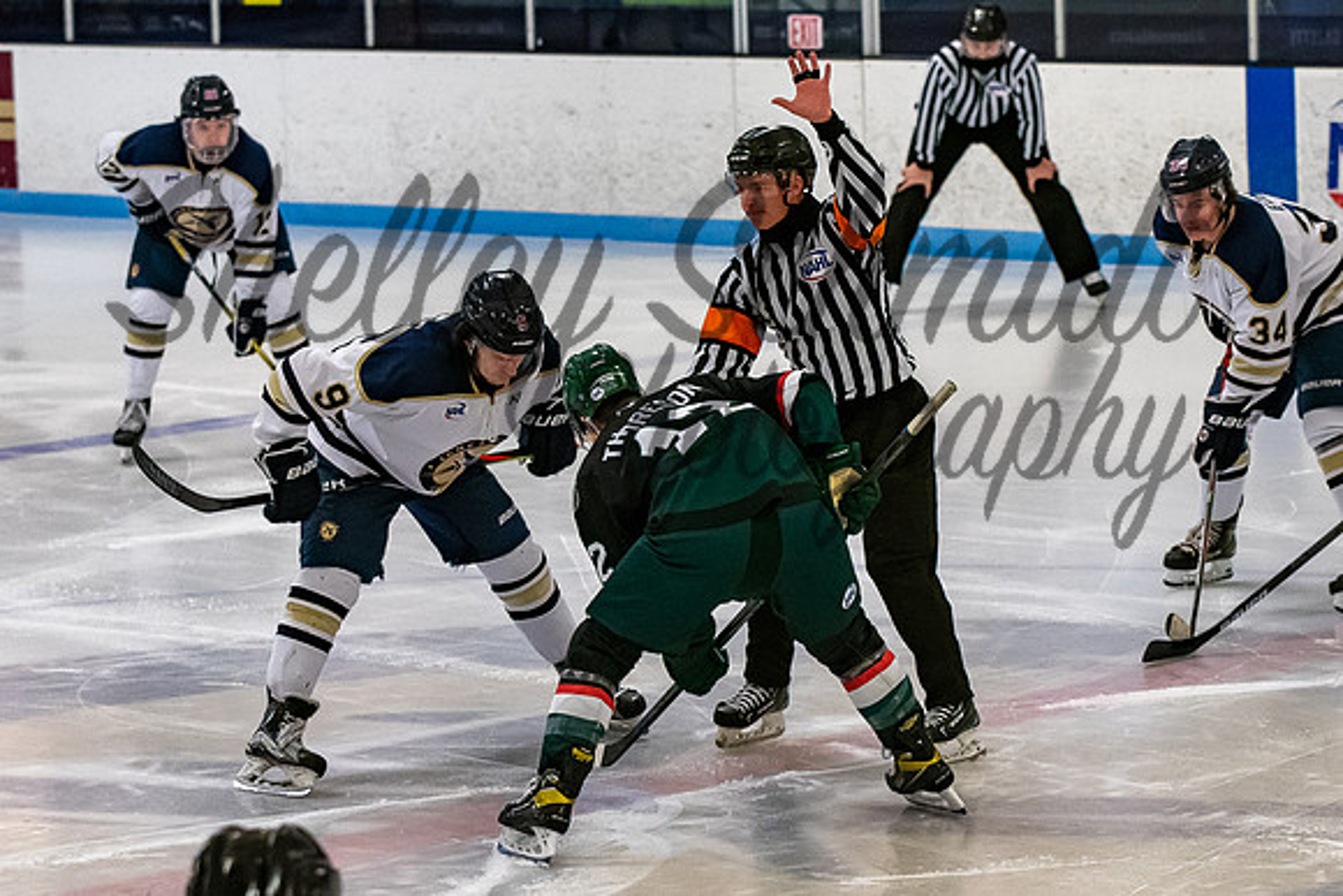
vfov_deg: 7.6
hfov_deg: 11.4
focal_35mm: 180
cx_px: 698
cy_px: 352
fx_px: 6725
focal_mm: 92
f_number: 3.5
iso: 2500
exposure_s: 1/640
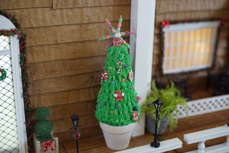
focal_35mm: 50
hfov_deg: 39.6
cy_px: 76
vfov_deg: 27.0
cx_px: 114
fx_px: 318
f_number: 2.8
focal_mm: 50
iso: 1600
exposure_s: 1/160
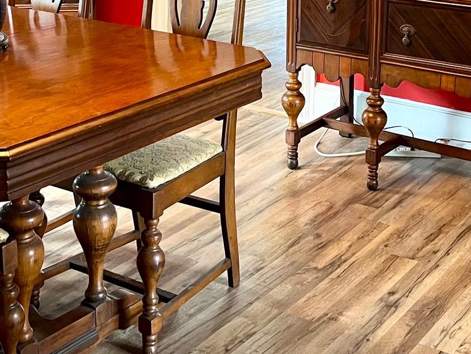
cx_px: 265
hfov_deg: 28.1
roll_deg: -0.9
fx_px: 939
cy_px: -37
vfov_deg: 20.3
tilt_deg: -7.9
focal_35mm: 69
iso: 400
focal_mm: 5.1
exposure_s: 1/40
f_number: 1.6
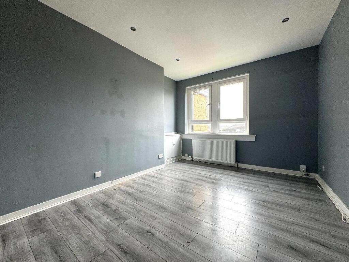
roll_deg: +0.0
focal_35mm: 14
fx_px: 141
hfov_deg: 102.1
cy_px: 131
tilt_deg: -0.9
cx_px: 174
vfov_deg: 85.7
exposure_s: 1/99
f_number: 2.2
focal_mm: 2.22
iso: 125
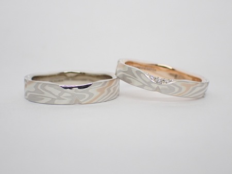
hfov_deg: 25.3
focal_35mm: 77
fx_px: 516
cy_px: 87
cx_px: 116
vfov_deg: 19.1
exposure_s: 1/320
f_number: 4.1
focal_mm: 13.65
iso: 400
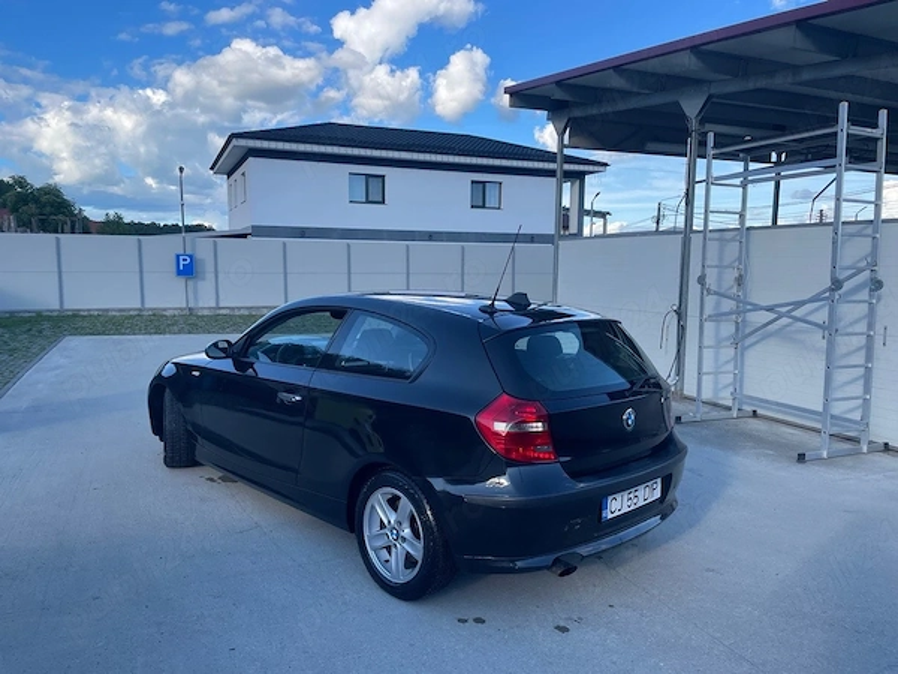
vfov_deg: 53.1
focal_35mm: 26
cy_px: 337
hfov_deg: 67.3
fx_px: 674
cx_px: 449
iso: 32
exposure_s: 1/1276
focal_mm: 4.2
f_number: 1.6
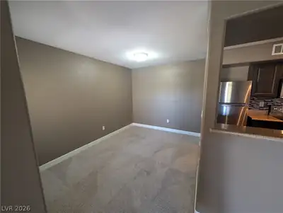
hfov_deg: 110.5
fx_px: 98
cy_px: 106
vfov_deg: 94.6
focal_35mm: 12
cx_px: 142
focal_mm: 2.02
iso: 171
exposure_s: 1/40
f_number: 1.7
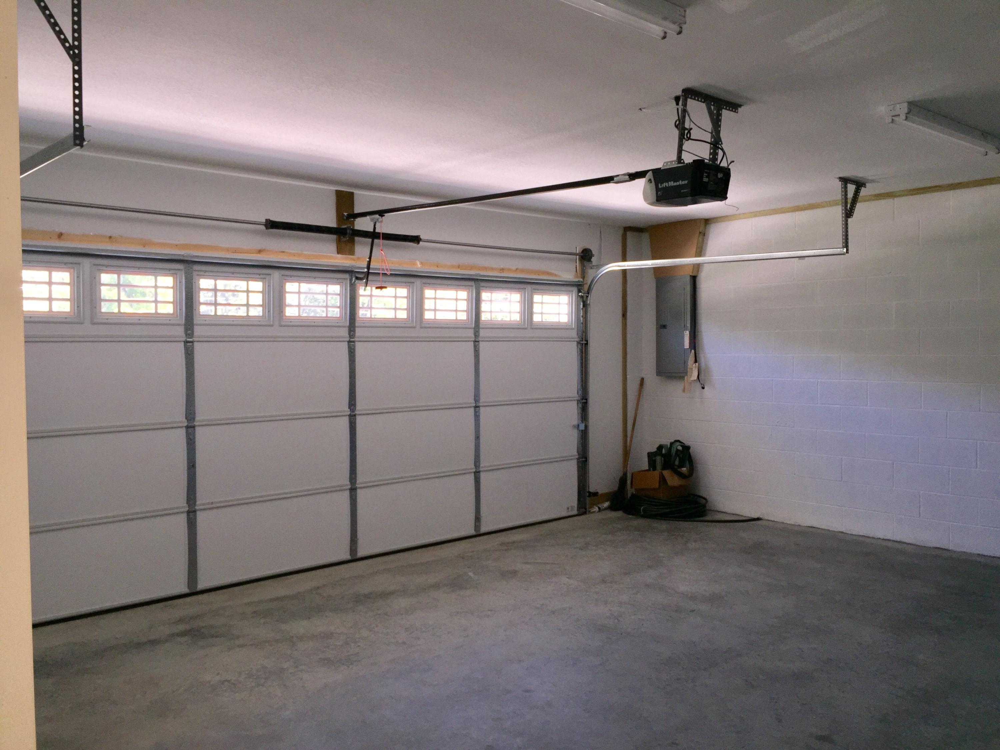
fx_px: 838
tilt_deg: -1.3
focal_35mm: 29
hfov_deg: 61.7
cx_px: 500
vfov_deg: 48.2
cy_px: 375
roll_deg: -0.2
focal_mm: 4.15
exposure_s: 1/63
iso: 32
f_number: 2.2
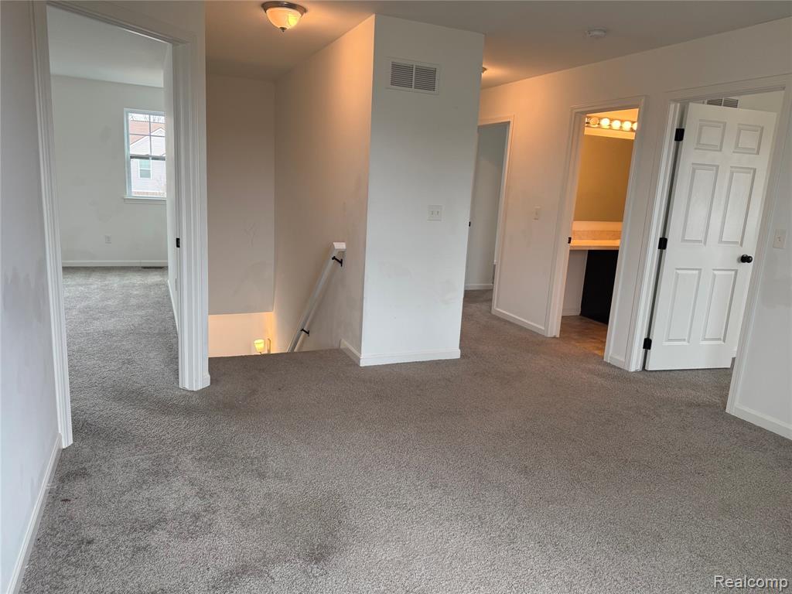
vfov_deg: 56.8
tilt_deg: -11.3
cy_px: 297
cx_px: 396
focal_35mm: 24
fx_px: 549
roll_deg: -3.2
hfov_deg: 71.6
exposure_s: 1/120
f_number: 1.78
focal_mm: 6.76
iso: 125
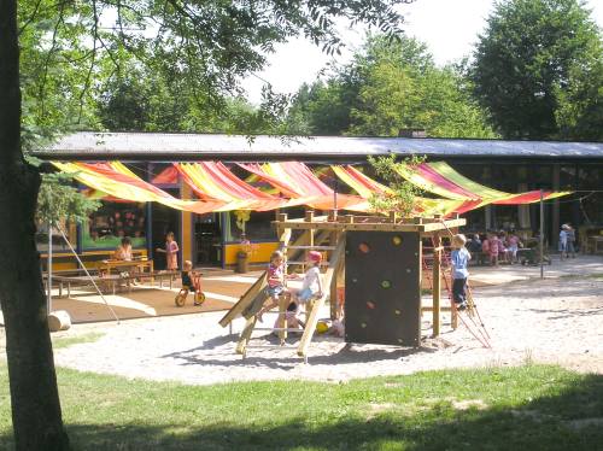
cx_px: 302
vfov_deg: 24.4
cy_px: 226
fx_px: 1044
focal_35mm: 60
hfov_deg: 32.2
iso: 100
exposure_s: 1/180
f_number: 6.7
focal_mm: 12.5
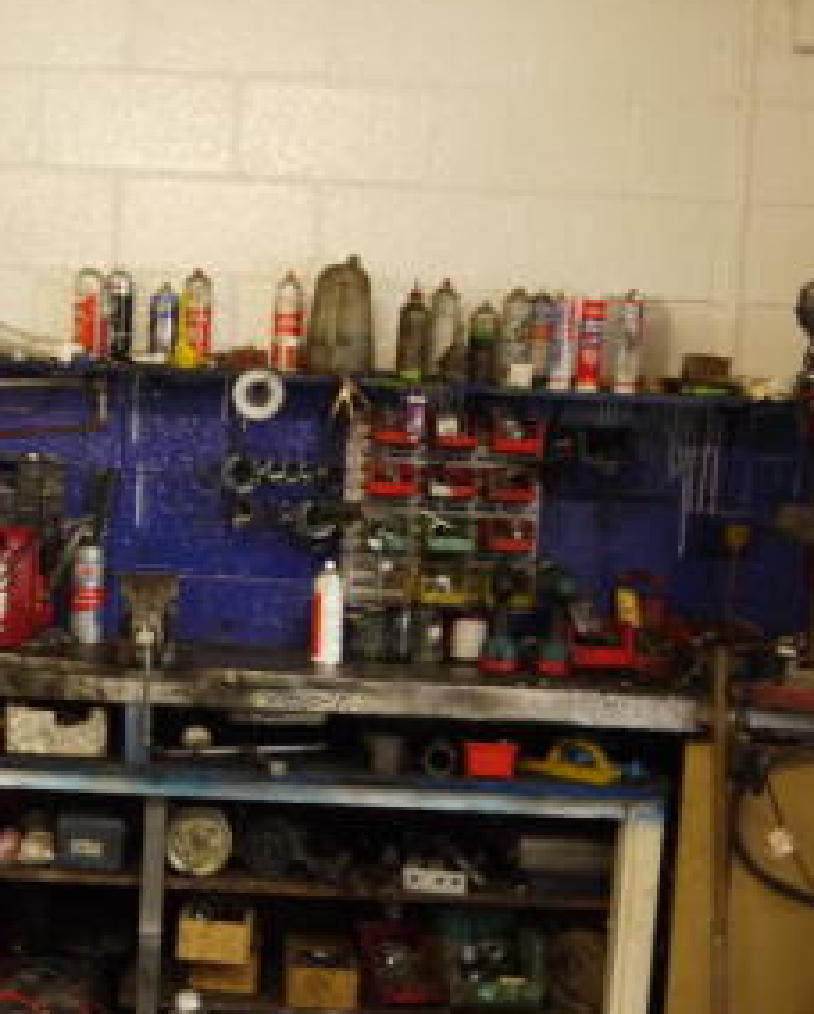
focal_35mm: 56
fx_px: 1683
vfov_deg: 33.4
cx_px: 148
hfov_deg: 26.6
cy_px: 612
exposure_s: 1/60
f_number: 3.5
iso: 800
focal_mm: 14
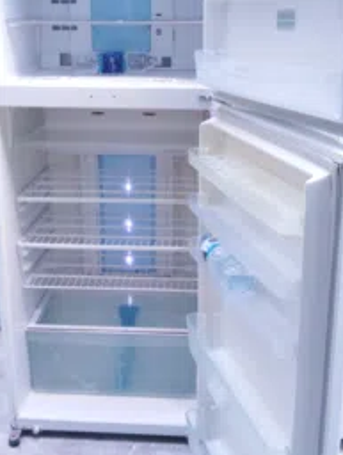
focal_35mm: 45
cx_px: 160
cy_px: 188
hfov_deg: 32.3
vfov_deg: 41.9
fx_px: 593
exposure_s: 1/50
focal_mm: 4.25
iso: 156
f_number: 1.8
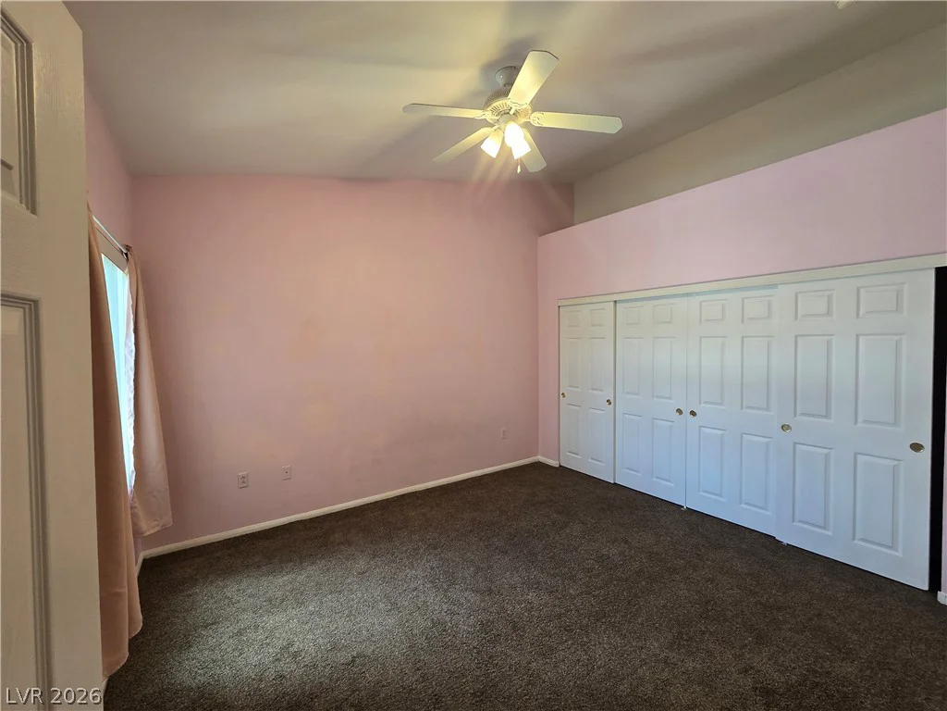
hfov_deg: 106.2
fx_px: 356
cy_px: 356
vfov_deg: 89.9
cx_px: 474
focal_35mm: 13
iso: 125
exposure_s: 1/60
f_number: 2.2
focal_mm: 2.2
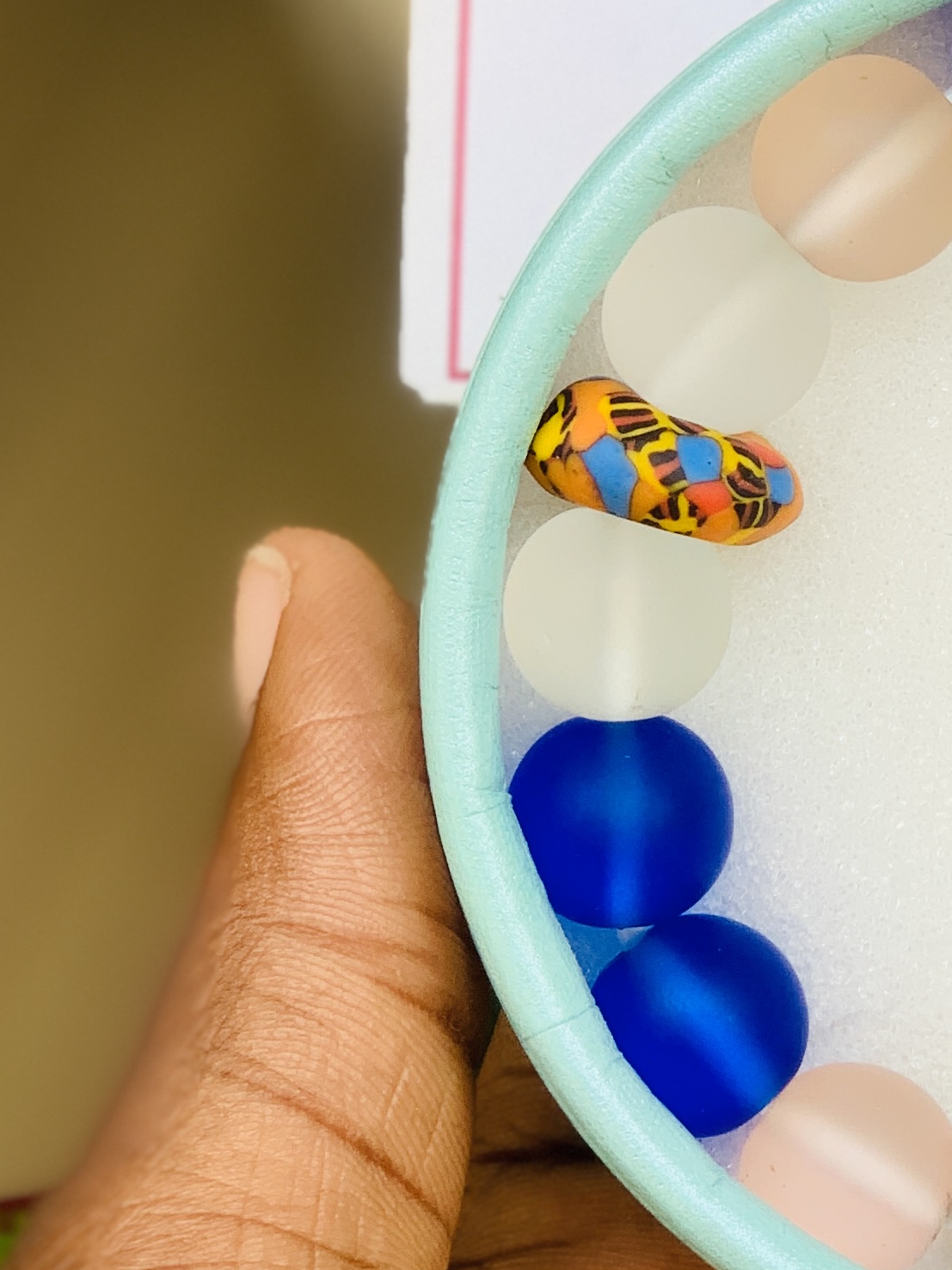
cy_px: 525
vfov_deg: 13.9
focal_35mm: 142
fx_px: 5209
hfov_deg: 10.3
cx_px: 1112
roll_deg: +1.4
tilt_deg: -24.7
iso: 25
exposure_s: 1/122
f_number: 2.4
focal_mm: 6
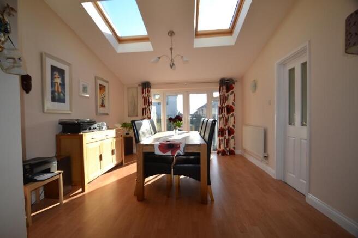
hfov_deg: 100.4
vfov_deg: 77.3
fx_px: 149
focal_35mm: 15
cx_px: 179
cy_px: 119
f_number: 4
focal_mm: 10
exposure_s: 1/125
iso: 250
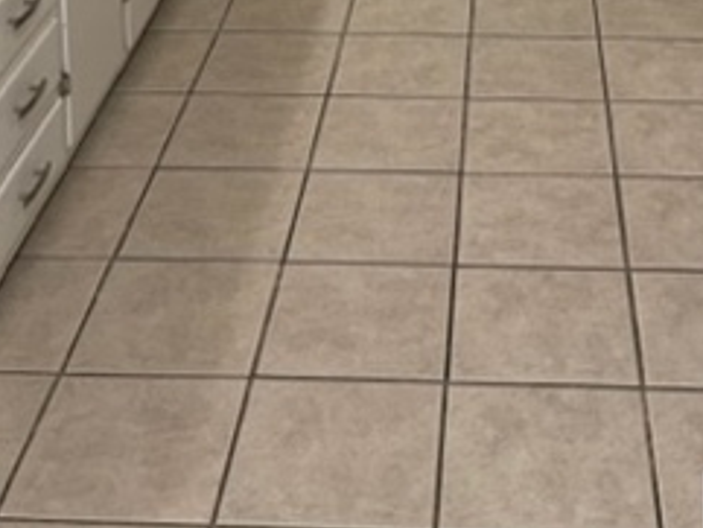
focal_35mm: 72
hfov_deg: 26.9
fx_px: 1463
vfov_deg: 17.2
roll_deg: +1.0
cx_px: 446
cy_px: -392
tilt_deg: -9.7
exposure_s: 1/60
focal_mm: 5.1
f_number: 1.6
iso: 200
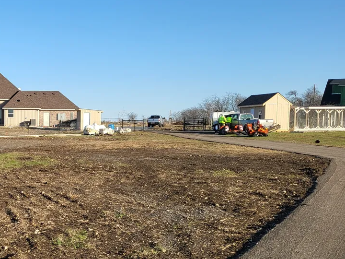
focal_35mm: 52
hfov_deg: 34.2
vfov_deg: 27.9
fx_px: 518
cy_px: 172
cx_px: 16
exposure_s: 1/1946
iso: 50
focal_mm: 4.25
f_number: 1.8
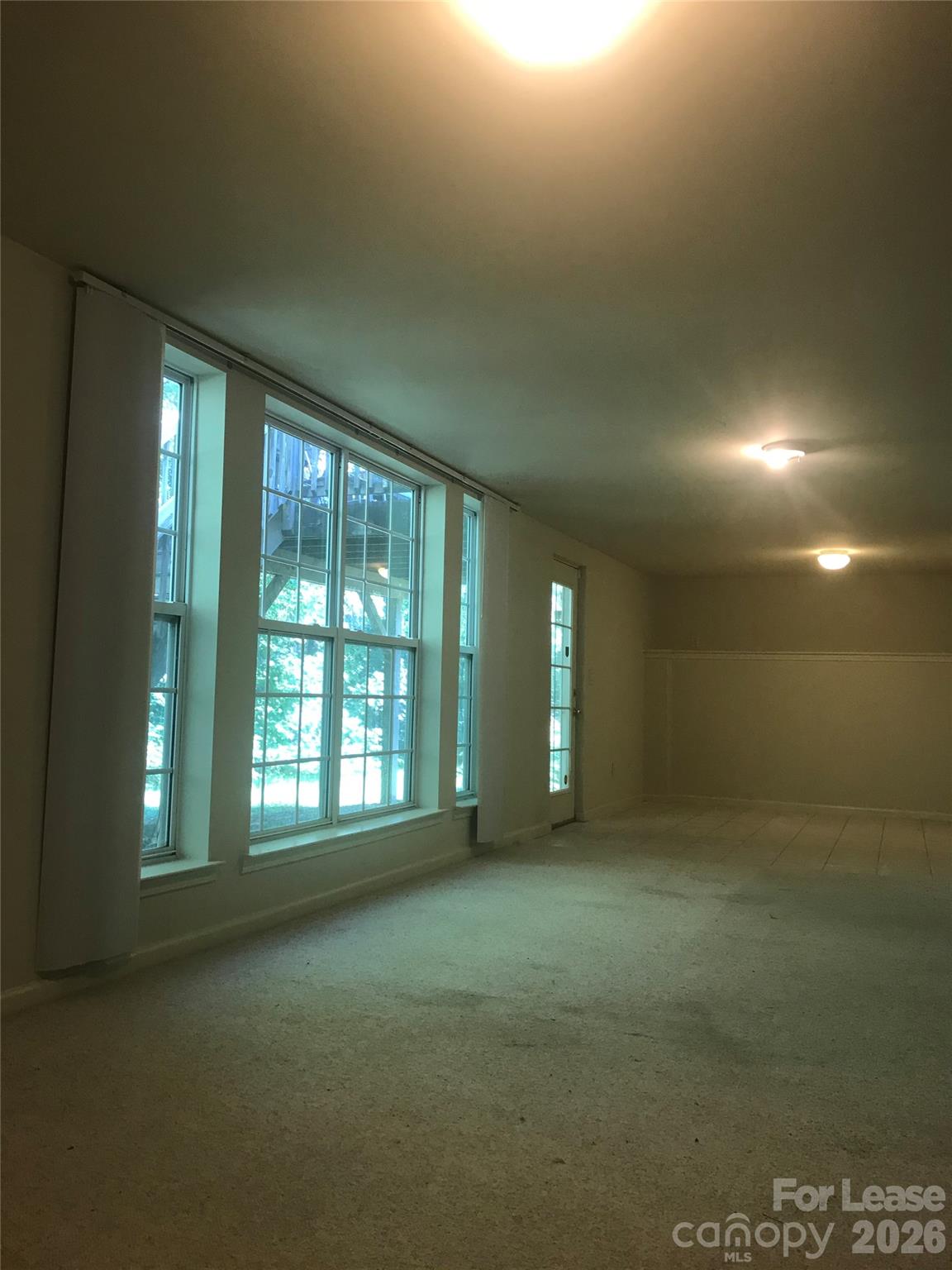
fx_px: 1027
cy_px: 635
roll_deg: -3.3
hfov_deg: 49.7
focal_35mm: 28
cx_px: 476
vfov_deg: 63.4
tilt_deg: +4.2
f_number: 1.8
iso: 40
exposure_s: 1/24
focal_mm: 3.99
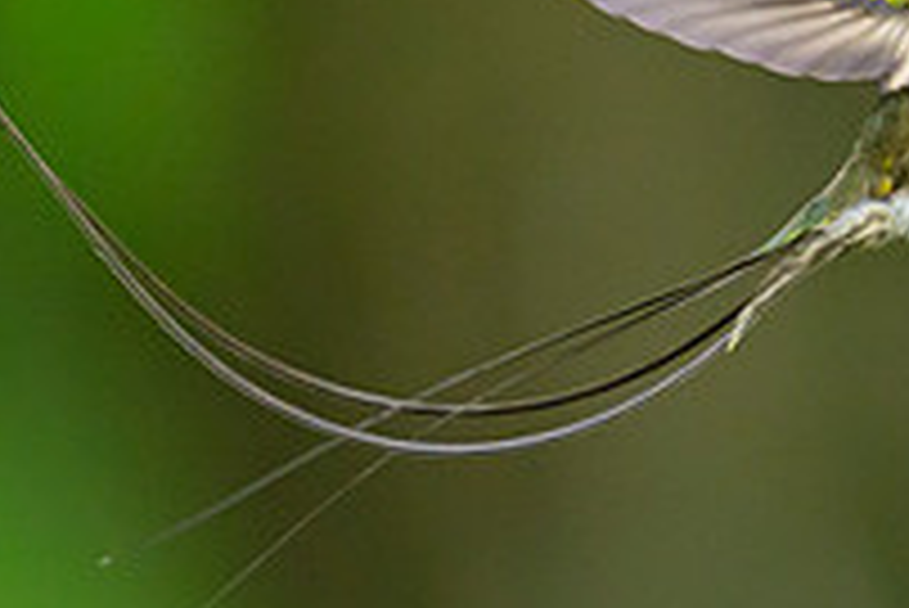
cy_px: 379
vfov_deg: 0.6
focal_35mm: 2283
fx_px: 57685
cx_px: 987
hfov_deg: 0.9
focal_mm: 560
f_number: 4
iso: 3200
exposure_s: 1/2500
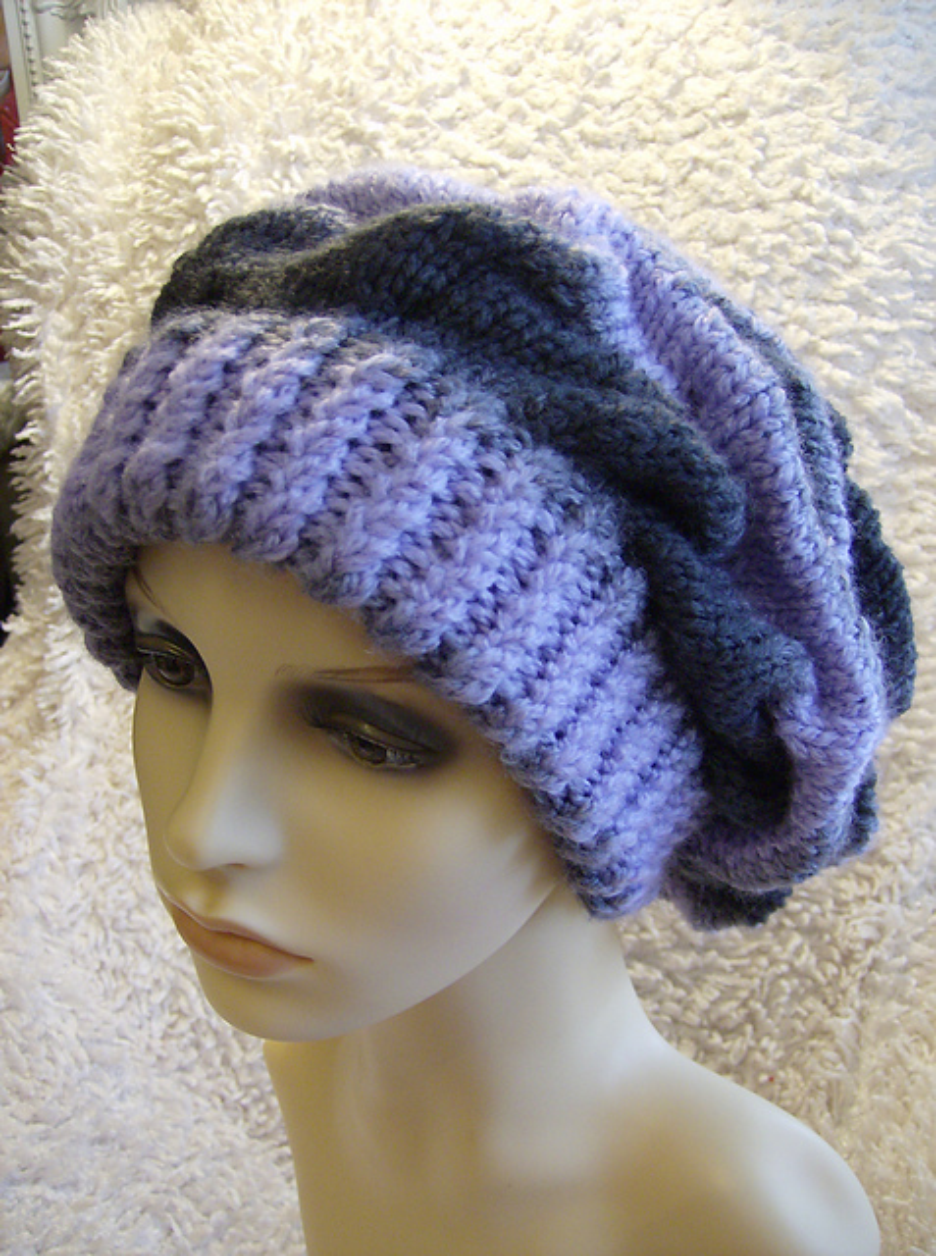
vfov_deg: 51.5
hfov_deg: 39.5
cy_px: 628
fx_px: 1303
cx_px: 468
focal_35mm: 36
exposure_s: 1/23.1
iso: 200
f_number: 2.8
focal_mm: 6
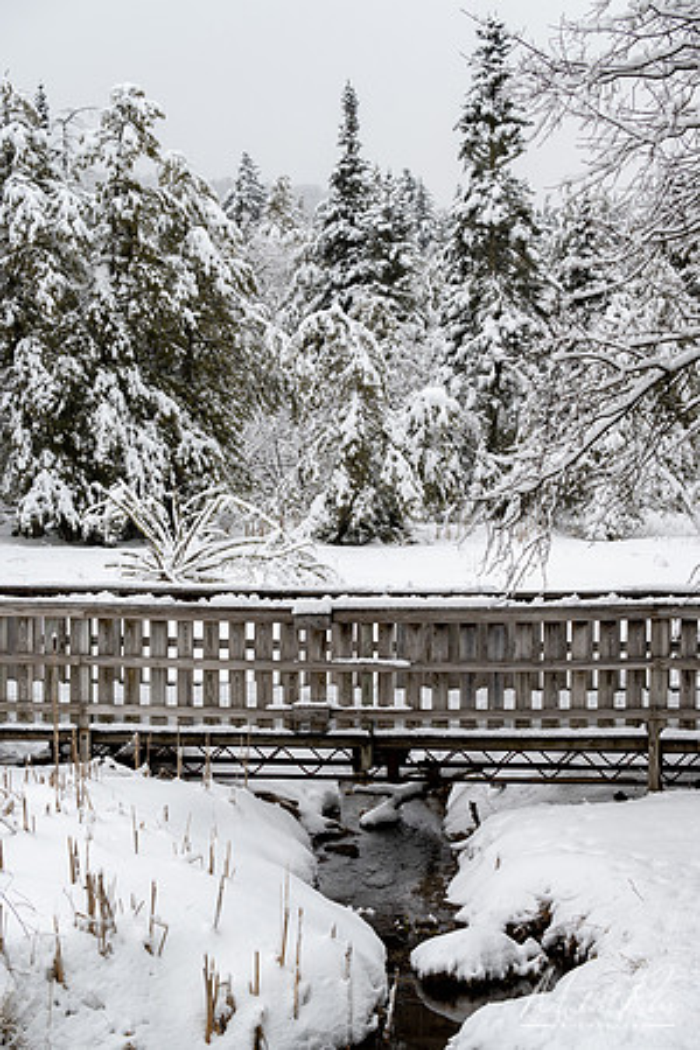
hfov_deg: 17.8
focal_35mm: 76
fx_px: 2231
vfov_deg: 26.5
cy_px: 525
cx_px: 350
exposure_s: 1/125
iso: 100
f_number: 8
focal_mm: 51
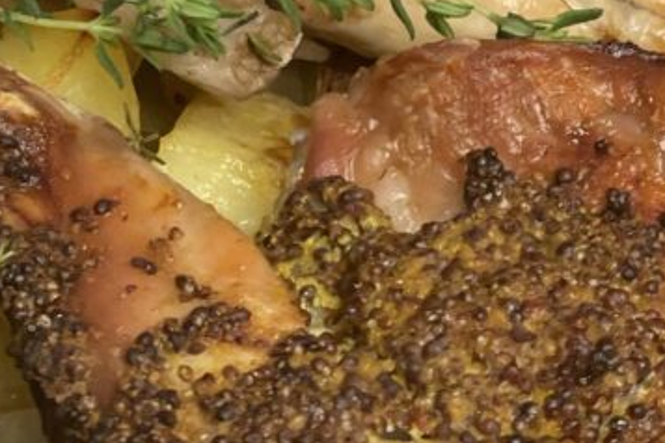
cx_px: 397
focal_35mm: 155
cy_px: 115
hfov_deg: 13.2
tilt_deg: -45.8
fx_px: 2863
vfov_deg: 8.8
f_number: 2
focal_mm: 6
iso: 160
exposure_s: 1/50
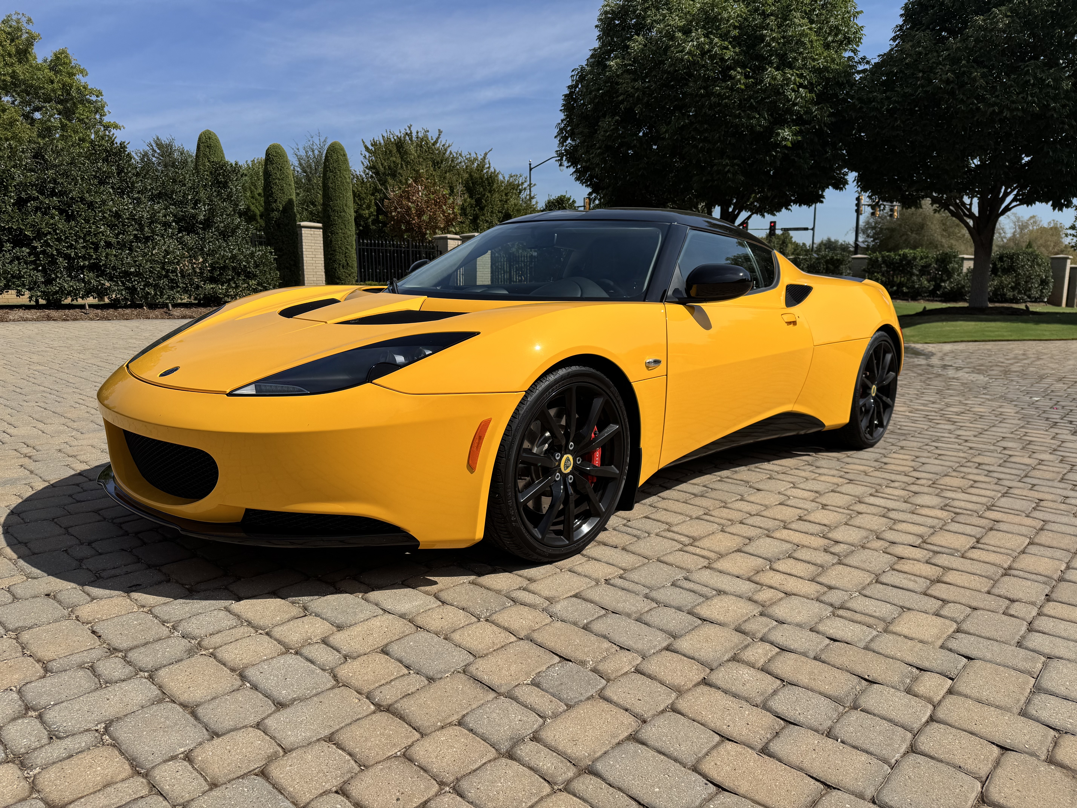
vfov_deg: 56.8
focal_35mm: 24
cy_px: 404
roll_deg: +0.0
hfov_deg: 71.6
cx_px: 538
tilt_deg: -10.2
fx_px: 747
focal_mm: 6.76
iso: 80
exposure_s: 1/7937
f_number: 1.78
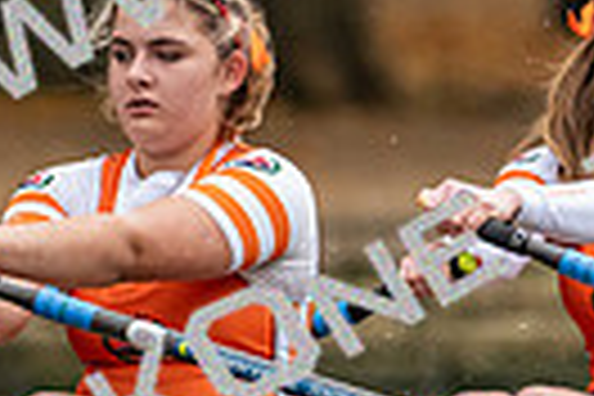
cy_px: 178
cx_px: 378
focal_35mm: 1753
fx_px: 28922
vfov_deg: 0.8
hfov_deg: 1.2
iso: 2200
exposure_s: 1/2500
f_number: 4.5
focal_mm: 400
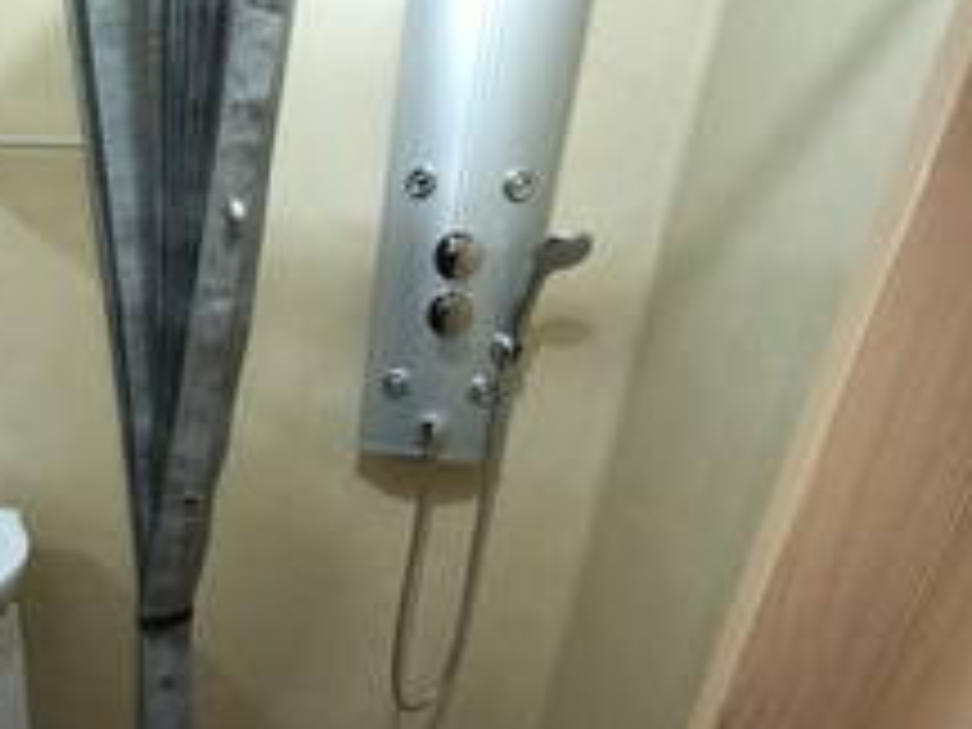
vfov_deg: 53.7
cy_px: 490
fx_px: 702
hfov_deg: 63.7
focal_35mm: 25
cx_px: 202
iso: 340
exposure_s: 1/50
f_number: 2.2
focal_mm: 1.65
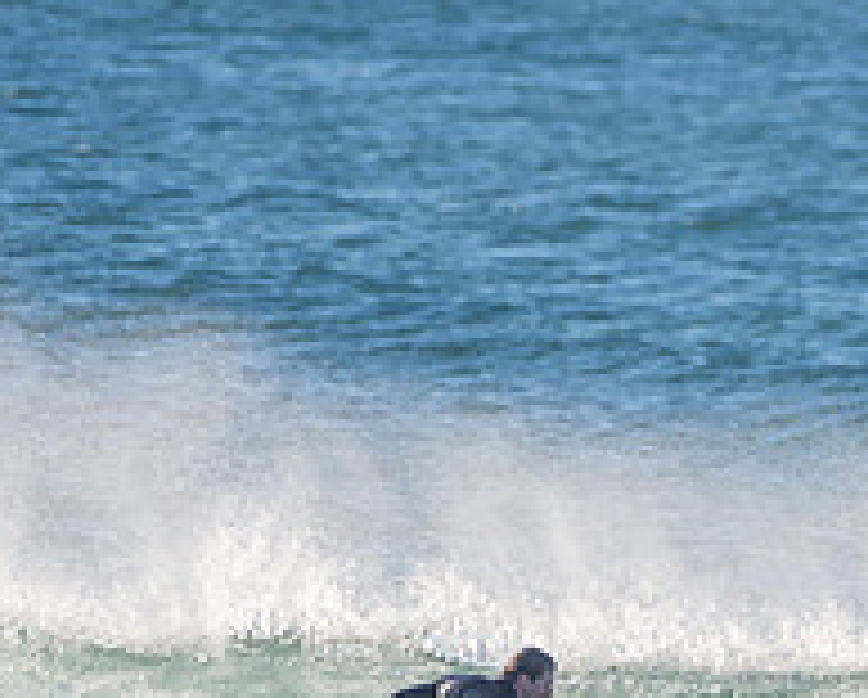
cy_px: 748
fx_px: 44407
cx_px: 774
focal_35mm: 1726
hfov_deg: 1.1
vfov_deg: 0.9
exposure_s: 1/320
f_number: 6.3
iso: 64
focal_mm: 500
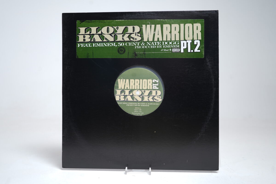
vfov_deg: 40.0
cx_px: 138
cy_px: 92
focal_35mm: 33
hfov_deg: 57.2
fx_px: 253
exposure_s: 1/5
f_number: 5
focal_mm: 33
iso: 64
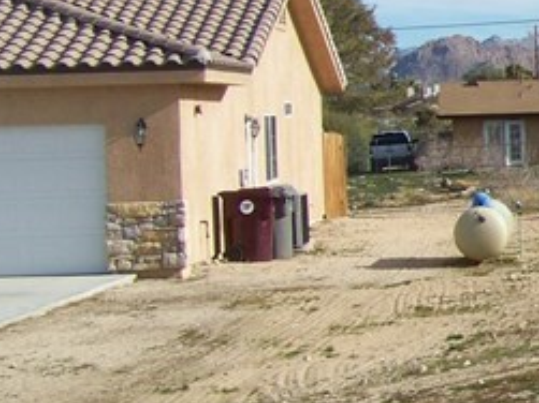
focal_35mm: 147
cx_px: 1065
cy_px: 221
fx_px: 2288
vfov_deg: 10.1
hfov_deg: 12.0
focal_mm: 5.85
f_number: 4
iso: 65
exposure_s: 1/640
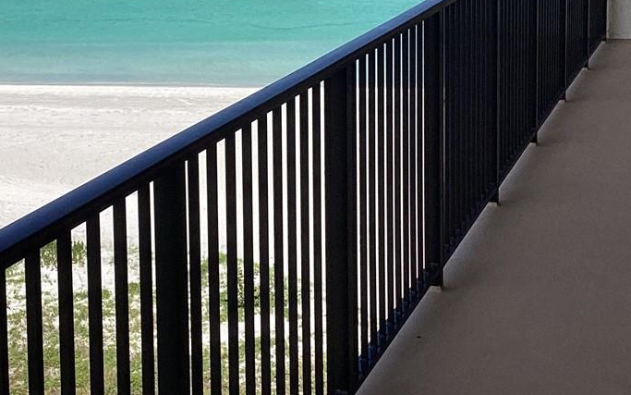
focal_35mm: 77
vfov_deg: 16.7
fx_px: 1324
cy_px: 28
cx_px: 235
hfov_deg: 26.7
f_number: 2.4
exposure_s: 1/1733
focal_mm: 3.3
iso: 25
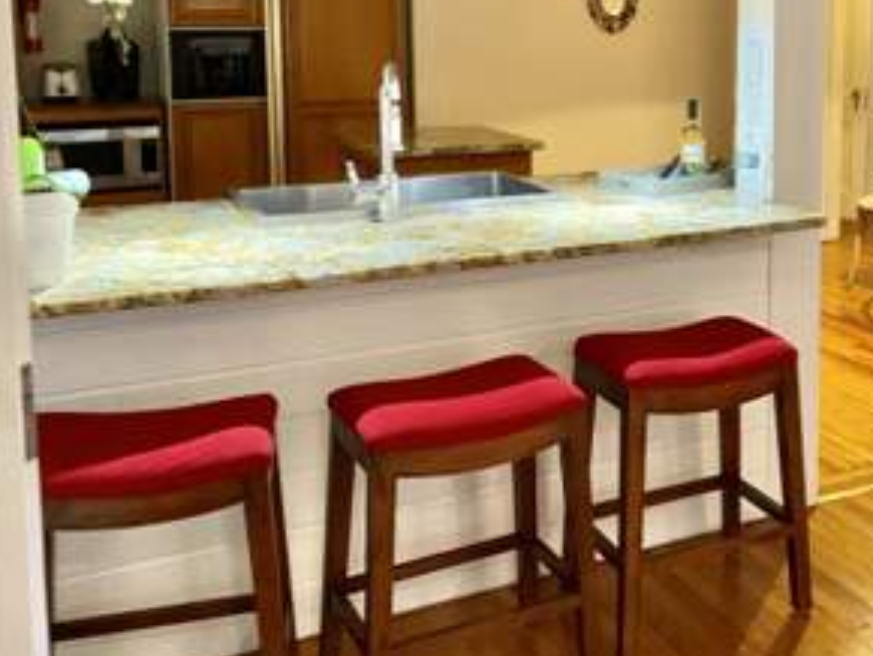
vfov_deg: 32.9
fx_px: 1085
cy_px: 156
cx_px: 653
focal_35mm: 43
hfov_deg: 42.5
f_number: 1.8
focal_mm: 4.25
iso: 500
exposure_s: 1/40
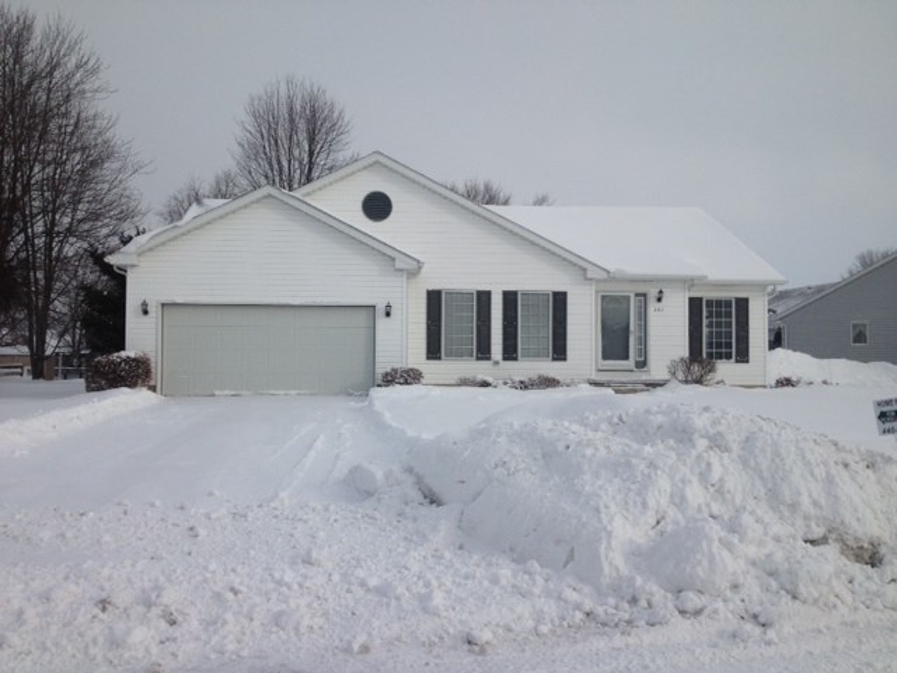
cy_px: 336
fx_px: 907
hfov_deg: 52.6
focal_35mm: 35
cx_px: 448
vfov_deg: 40.7
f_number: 2.4
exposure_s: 1/2762
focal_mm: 4.28
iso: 50
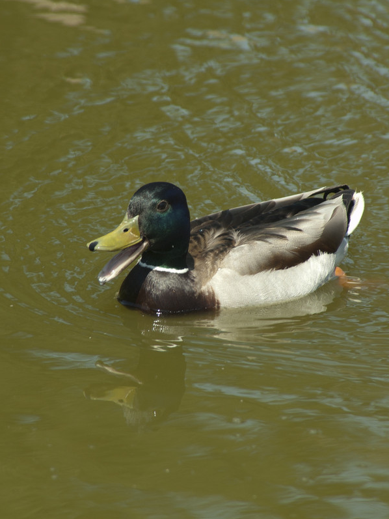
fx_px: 6516
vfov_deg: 4.6
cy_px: 259
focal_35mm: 435
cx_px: 188
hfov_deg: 3.4
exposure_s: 1/320
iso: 200
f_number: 6.3
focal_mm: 200
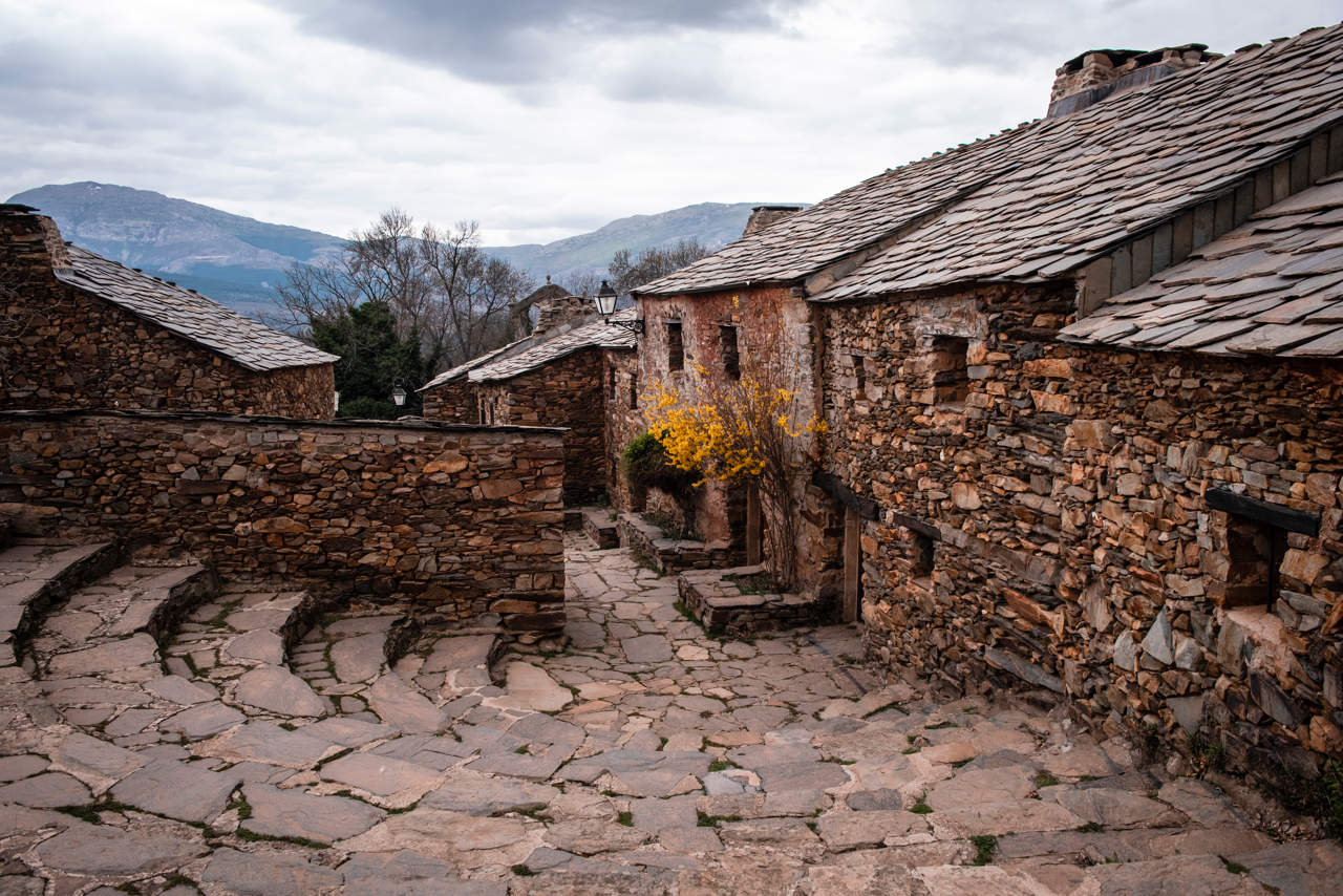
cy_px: 448
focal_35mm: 29
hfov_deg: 63.6
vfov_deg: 45.0
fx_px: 1082
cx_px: 672
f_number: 6.3
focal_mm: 29
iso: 640
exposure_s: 1/160
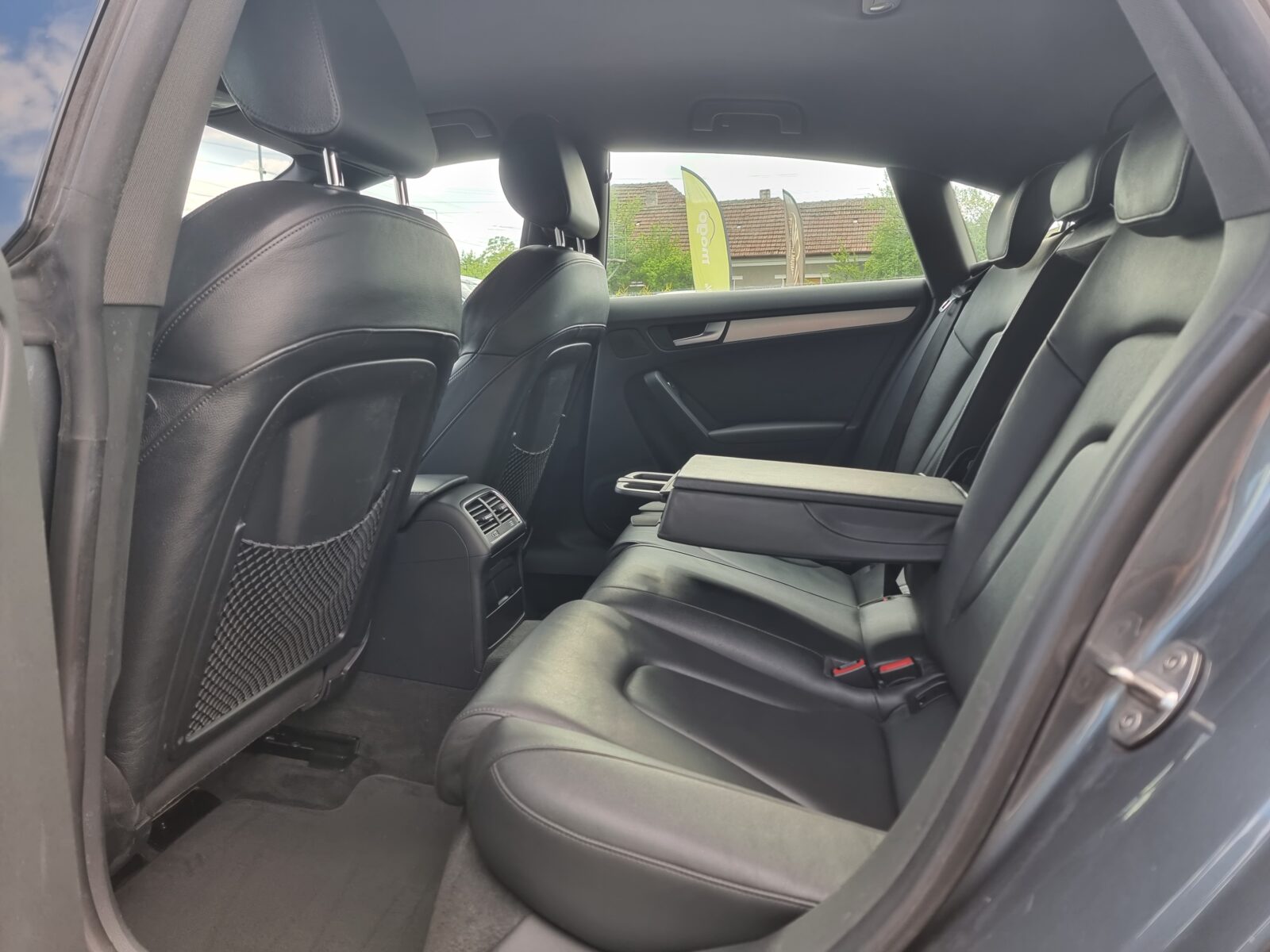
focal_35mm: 24
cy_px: 476
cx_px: 635
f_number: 1.8
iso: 50
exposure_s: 1/100
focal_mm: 6.7
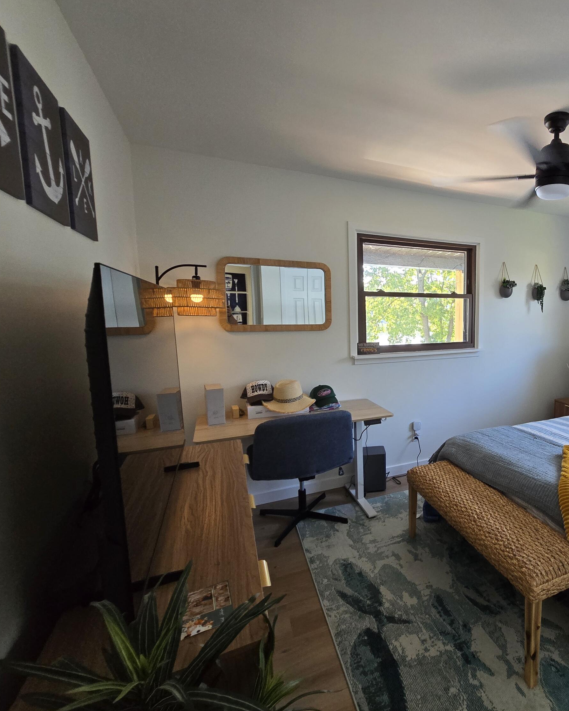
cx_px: 442
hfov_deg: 70.5
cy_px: 355
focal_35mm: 17
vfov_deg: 89.6
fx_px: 358
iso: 200
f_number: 2.2
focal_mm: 2.2
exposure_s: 1/60
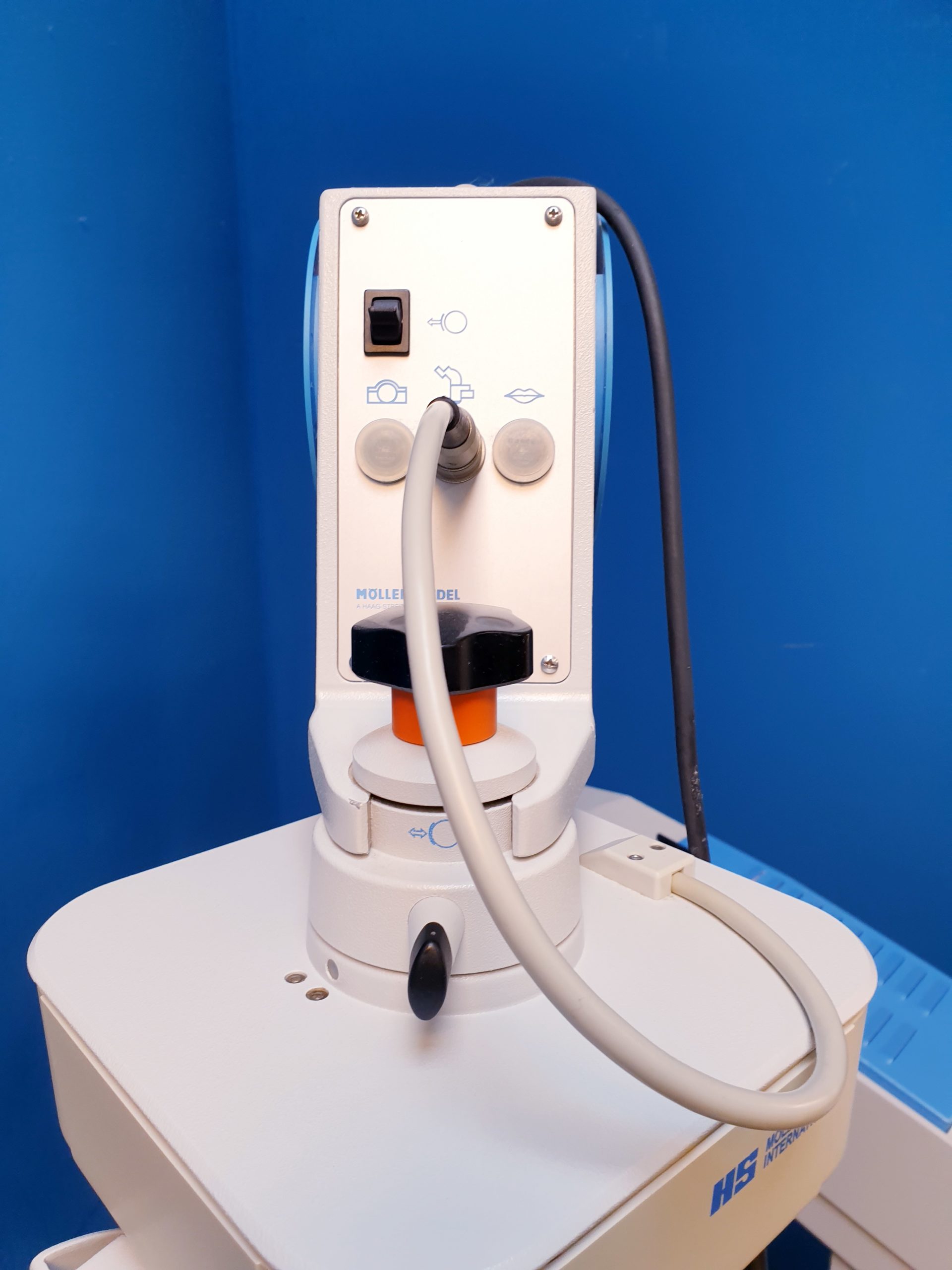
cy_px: 635
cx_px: 476
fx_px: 953
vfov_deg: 67.3
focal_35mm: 26
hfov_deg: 53.1
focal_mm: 4.3
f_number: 2.4
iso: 125
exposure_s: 1/100
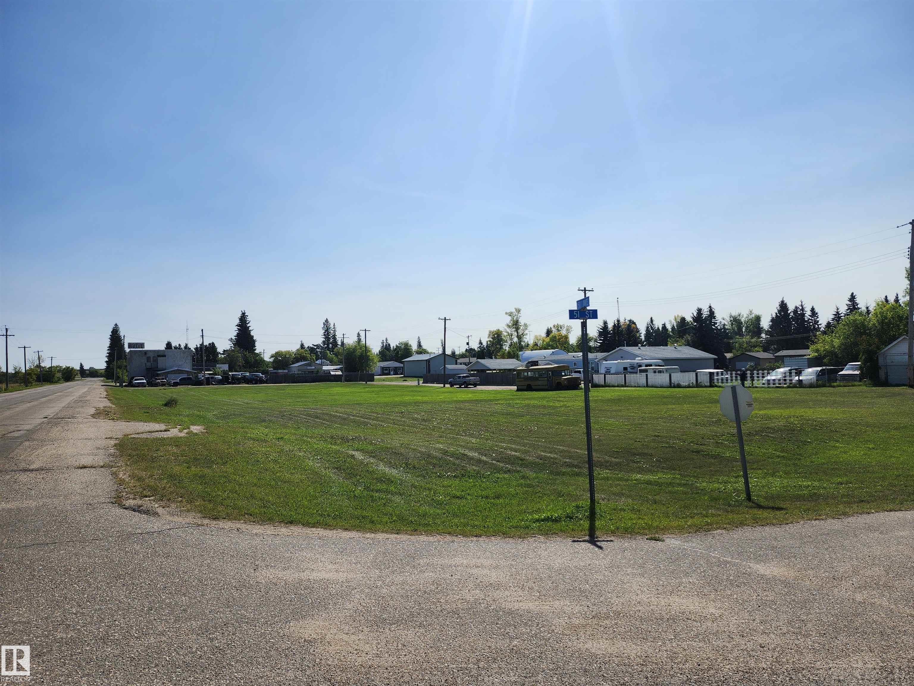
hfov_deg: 73.9
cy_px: 343
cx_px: 457
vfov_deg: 58.9
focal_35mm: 23
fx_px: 607
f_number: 1.8
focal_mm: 5.54
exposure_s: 1/4505
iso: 25
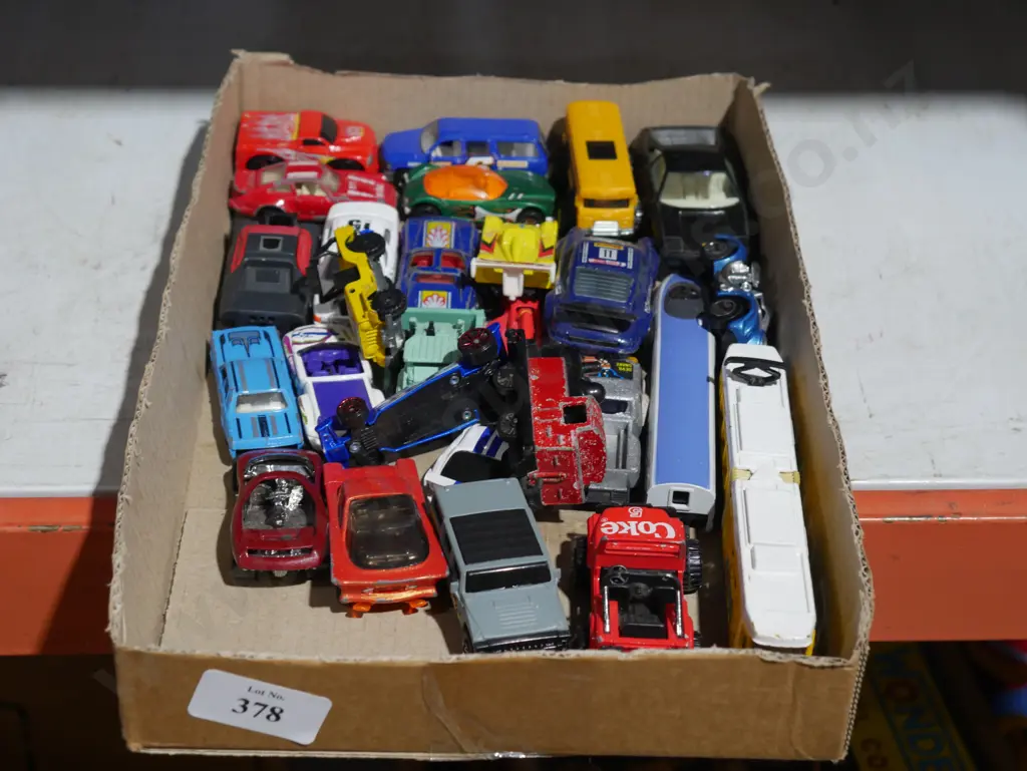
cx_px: 514
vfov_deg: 21.6
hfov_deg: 28.5
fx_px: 2018
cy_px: 386
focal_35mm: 68
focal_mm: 34
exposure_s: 1/80
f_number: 5.4
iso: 800
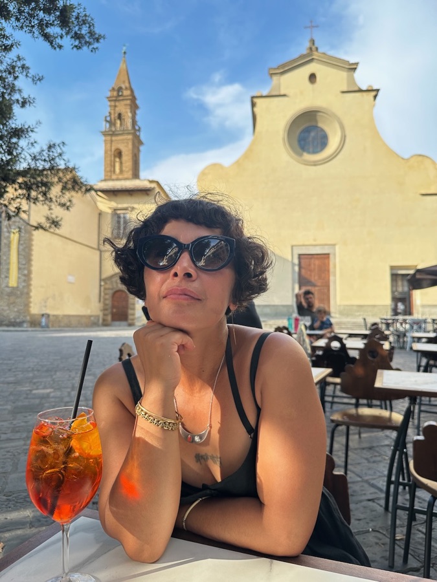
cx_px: 218
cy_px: 291
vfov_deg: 71.6
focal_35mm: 24
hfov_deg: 56.8
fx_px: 404
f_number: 1.78
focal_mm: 6.86
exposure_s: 1/962
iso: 80
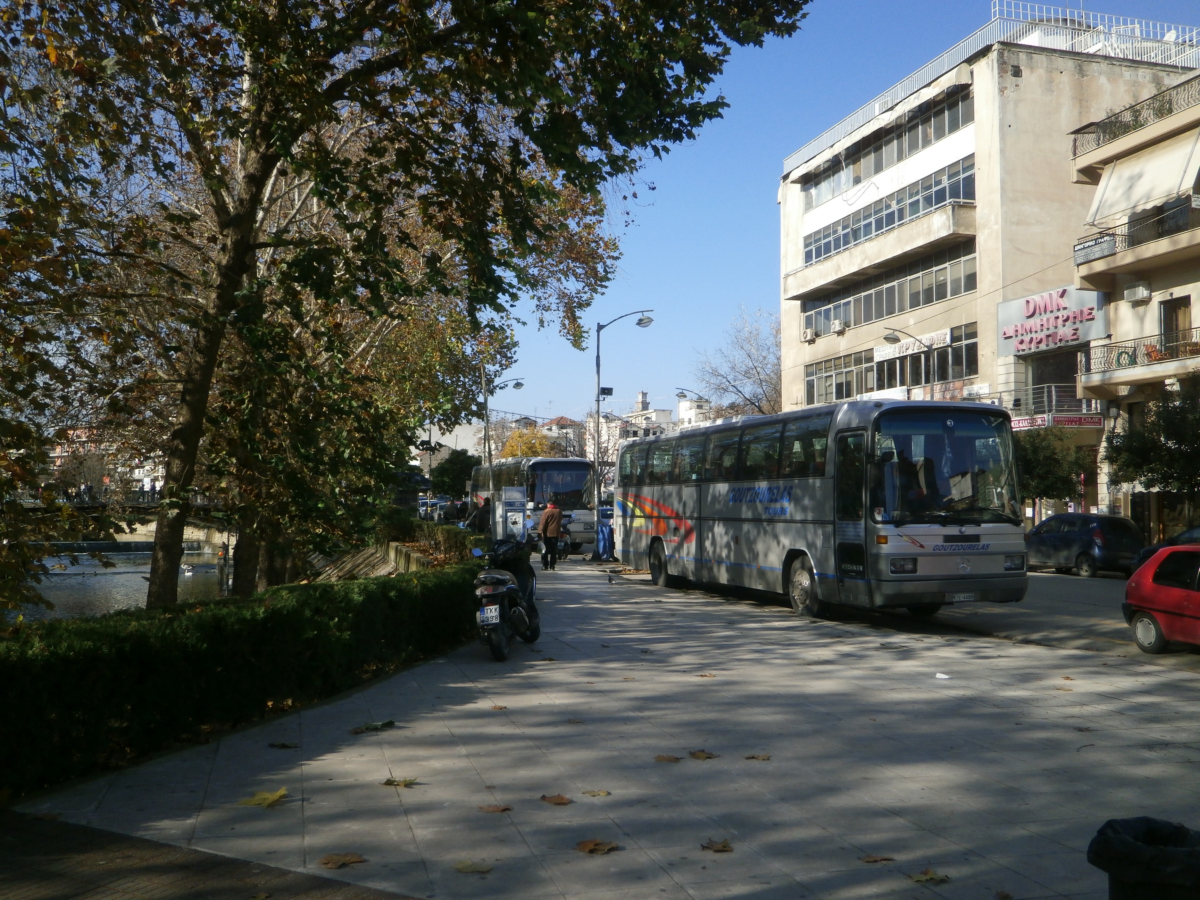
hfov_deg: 58.4
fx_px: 1075
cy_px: 450
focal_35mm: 31
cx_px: 600
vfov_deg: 45.4
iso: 100
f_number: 2.9
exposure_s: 1/1000
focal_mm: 5.5
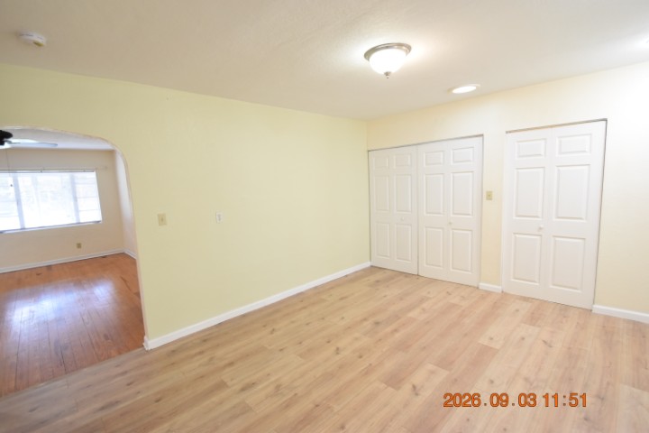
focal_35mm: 16
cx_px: 324
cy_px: 216
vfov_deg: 72.1
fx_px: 297
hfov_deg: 95.0
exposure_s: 1/60
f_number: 3.5
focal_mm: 11
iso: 1250
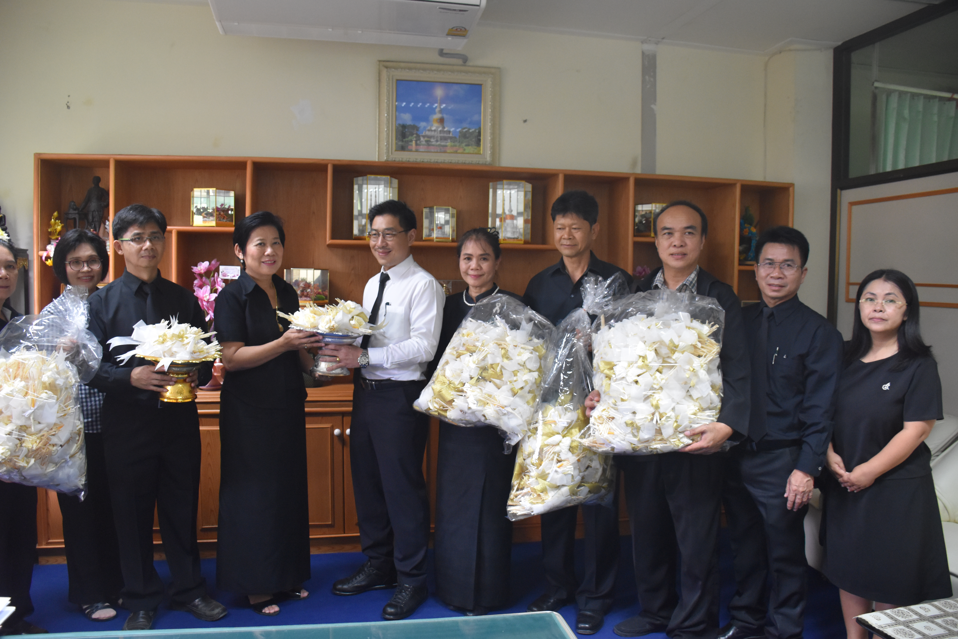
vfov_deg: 47.9
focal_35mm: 27
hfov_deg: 67.4
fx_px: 718
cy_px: 320
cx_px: 479
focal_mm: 18
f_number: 3.5
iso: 1800
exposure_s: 1/60
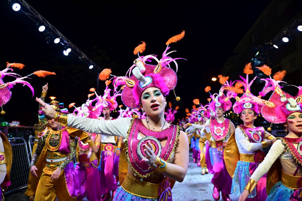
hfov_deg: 73.8
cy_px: 100
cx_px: 151
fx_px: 201
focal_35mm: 24
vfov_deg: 53.1
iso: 2500
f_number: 4
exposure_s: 1/500
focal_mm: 24
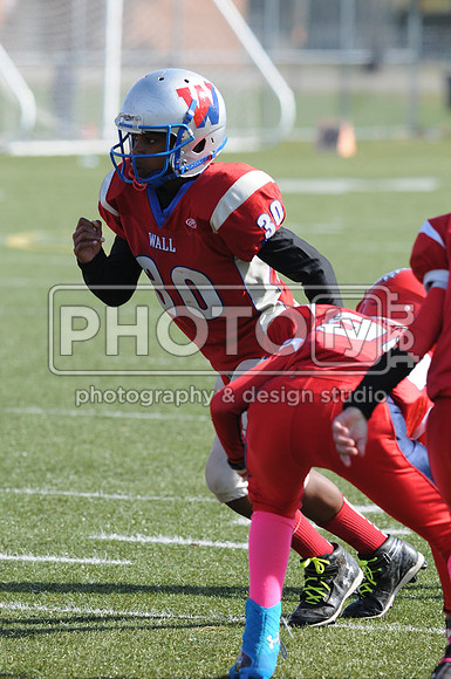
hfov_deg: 3.0
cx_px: 226
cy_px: 340
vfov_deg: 4.6
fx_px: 8481
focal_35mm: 450
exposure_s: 1/500
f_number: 6.3
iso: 200
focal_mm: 300
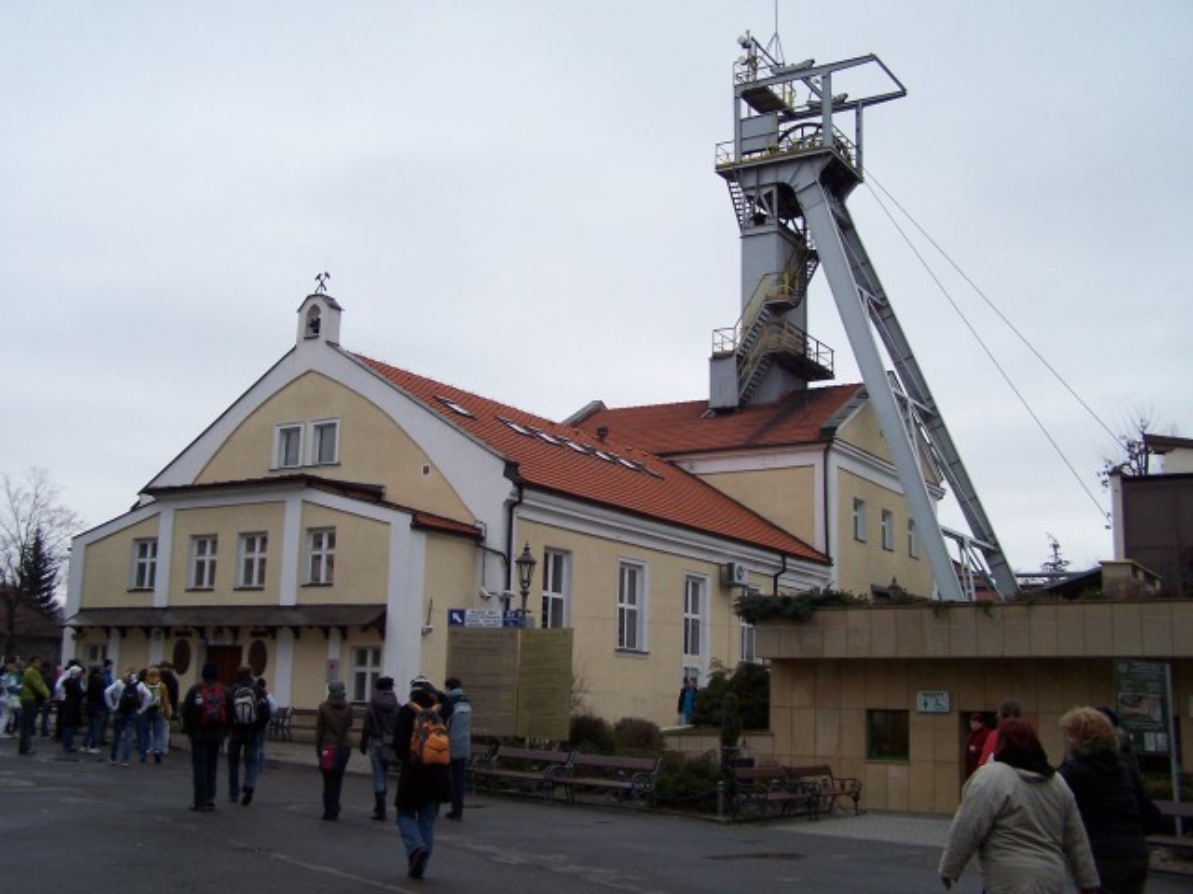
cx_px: 596
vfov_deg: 37.7
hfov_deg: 49.0
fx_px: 1310
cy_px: 447
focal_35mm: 38
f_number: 2.8
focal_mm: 6.3
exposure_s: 1/250
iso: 140
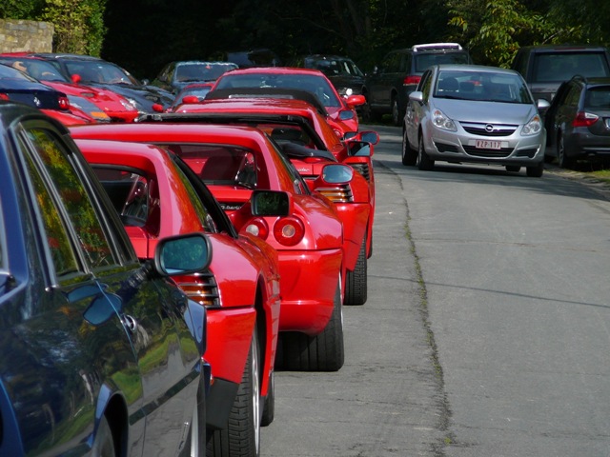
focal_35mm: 256
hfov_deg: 7.7
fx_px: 4511
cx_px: 305
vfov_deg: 5.8
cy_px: 228
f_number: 4.1
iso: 80
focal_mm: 38
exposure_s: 1/640
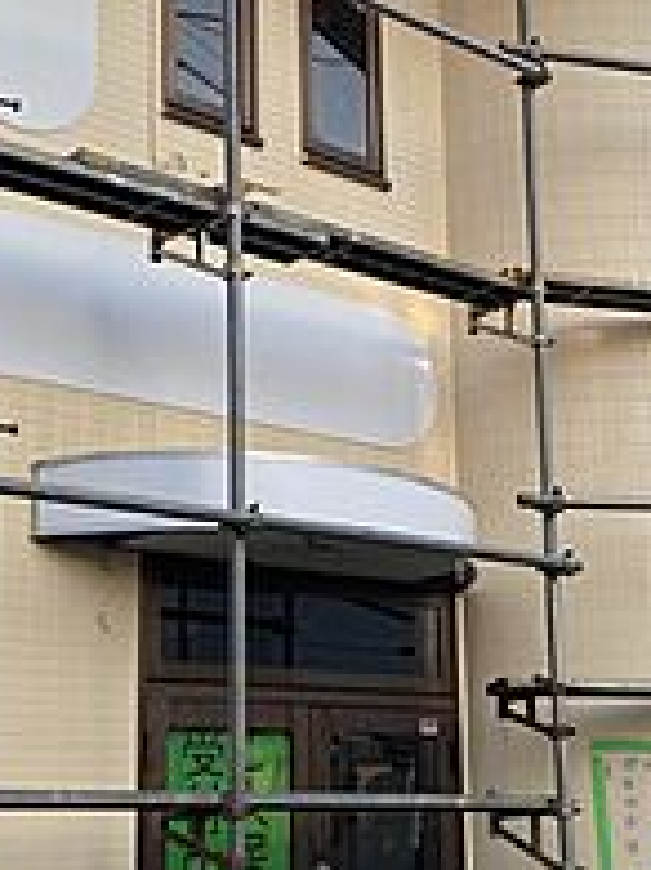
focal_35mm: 64
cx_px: 468
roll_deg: +1.9
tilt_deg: +11.3
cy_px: 535
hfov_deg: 22.7
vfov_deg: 30.2
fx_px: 1607
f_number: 1.8
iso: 32
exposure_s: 1/334
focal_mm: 4.25
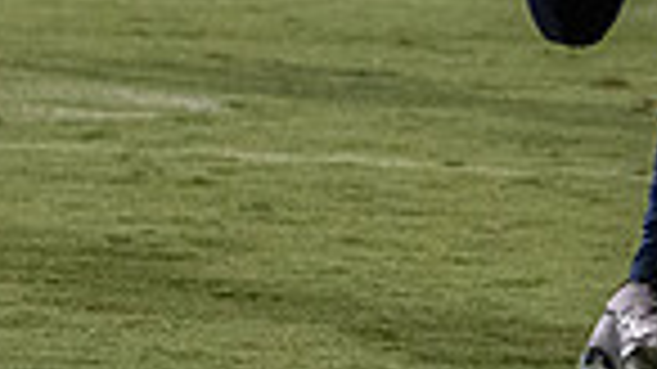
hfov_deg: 2.3
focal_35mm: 941
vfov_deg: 1.3
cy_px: -413
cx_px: 1258
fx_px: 16387
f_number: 5.6
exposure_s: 1/1000
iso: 10000
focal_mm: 171
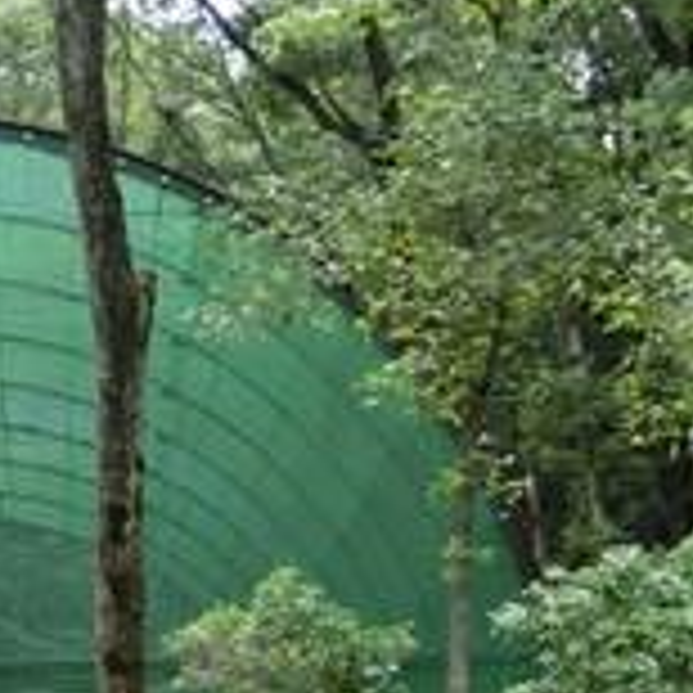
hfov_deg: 12.4
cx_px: -126
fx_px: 3126
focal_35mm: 138
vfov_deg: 12.6
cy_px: 477
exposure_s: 1/125
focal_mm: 10.7
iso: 125
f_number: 5
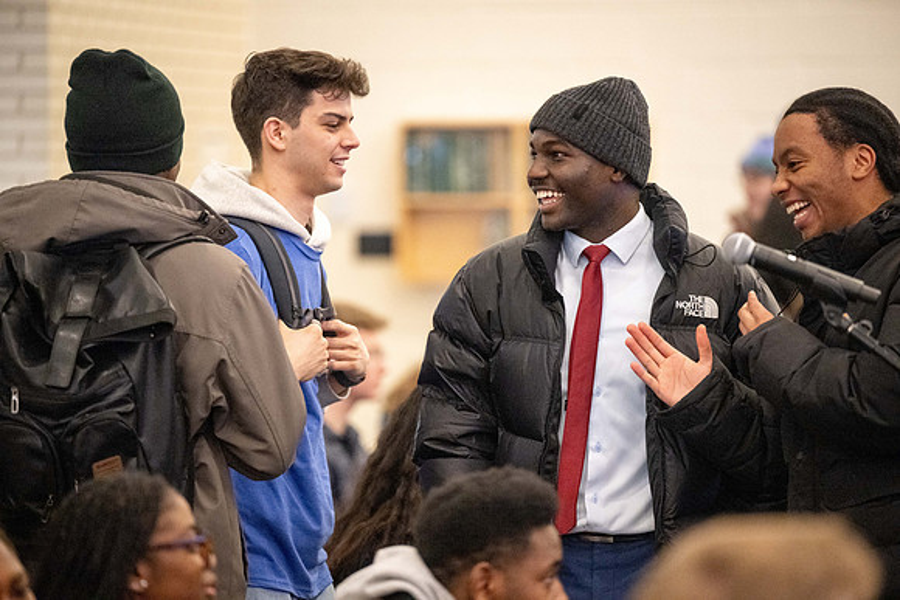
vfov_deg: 6.9
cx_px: 450
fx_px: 5001
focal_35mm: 200
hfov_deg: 10.3
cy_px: 300
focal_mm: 200
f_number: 2.8
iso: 8000
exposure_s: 1/400
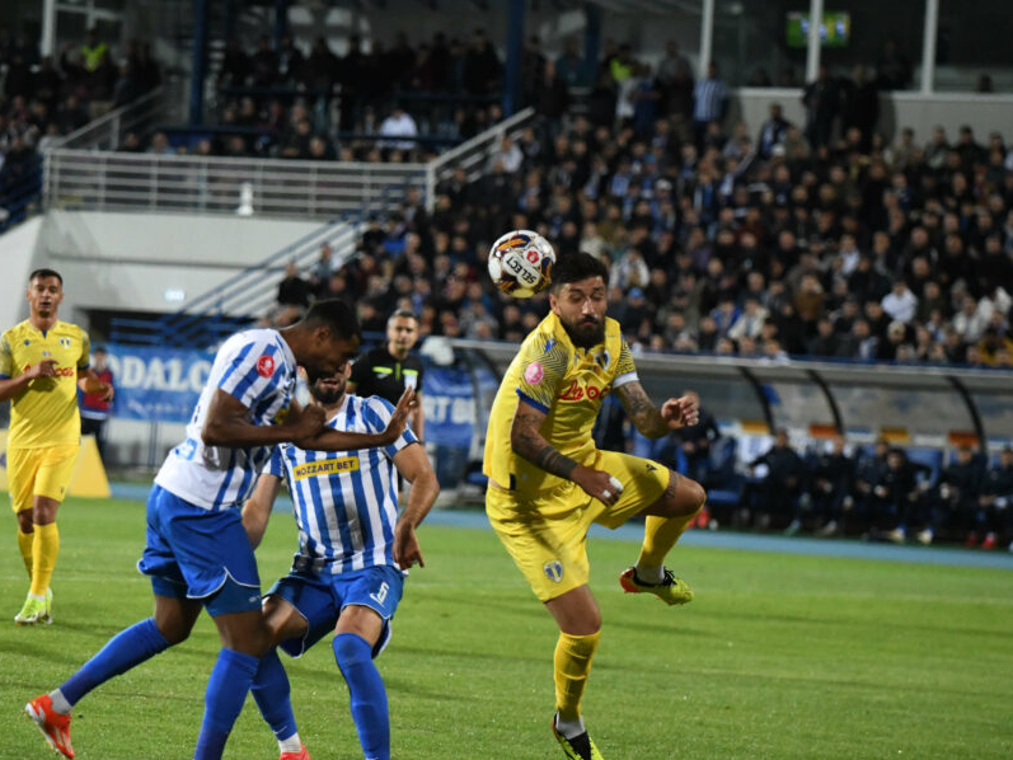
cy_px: 451
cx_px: 253
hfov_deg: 9.4
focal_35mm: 211
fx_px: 6176
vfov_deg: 7.0
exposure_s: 1/3200
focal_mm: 125
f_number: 2.8
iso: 7200
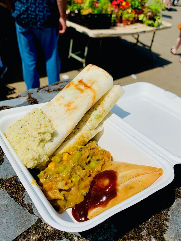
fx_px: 181
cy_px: 120
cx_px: 90
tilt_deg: -33.1
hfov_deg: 53.1
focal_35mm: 26
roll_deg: +3.4
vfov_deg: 67.3
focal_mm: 4.25
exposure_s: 1/6452
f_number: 1.8
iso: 25
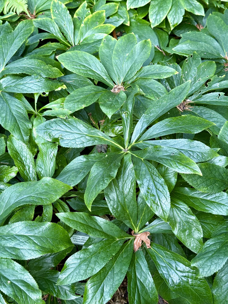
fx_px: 422
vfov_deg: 39.7
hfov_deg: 30.3
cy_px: 152
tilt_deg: -48.1
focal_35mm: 48
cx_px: 114
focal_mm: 6.76
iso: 100
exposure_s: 1/60
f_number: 1.78
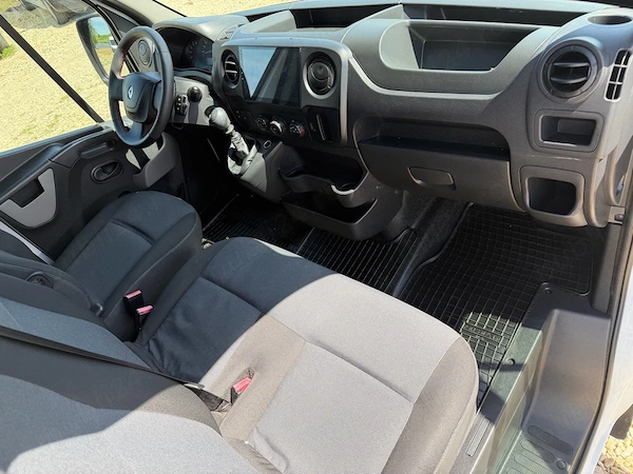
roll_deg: +21.3
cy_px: 237
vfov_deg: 56.8
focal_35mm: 24
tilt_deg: -42.8
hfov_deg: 71.6
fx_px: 439
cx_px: 316
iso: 100
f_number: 1.78
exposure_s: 1/598
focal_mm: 6.76
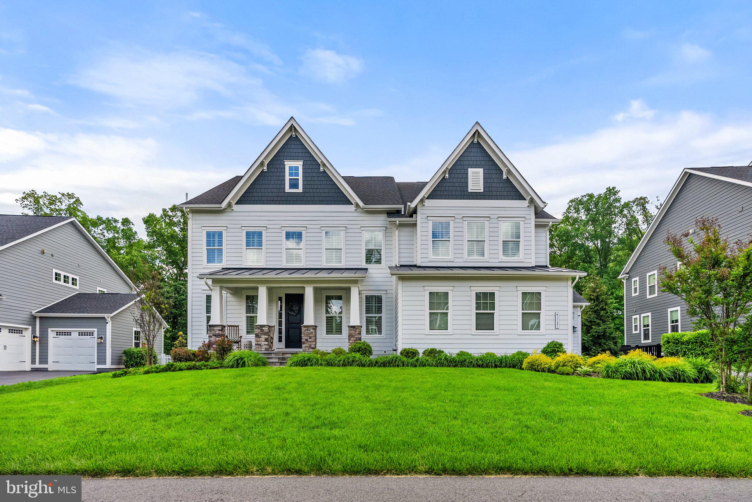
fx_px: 355
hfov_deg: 93.3
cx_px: 376
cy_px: 251
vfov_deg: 70.5
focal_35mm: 17
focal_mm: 17
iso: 640
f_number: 8
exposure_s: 1/1250
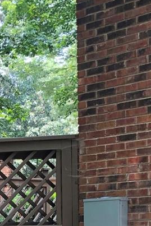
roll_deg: +1.2
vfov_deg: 17.6
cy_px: 264
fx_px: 698
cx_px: -126
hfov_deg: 11.4
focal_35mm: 111
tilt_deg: -3.6
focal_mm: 3.99
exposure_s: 1/120
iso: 40
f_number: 1.8
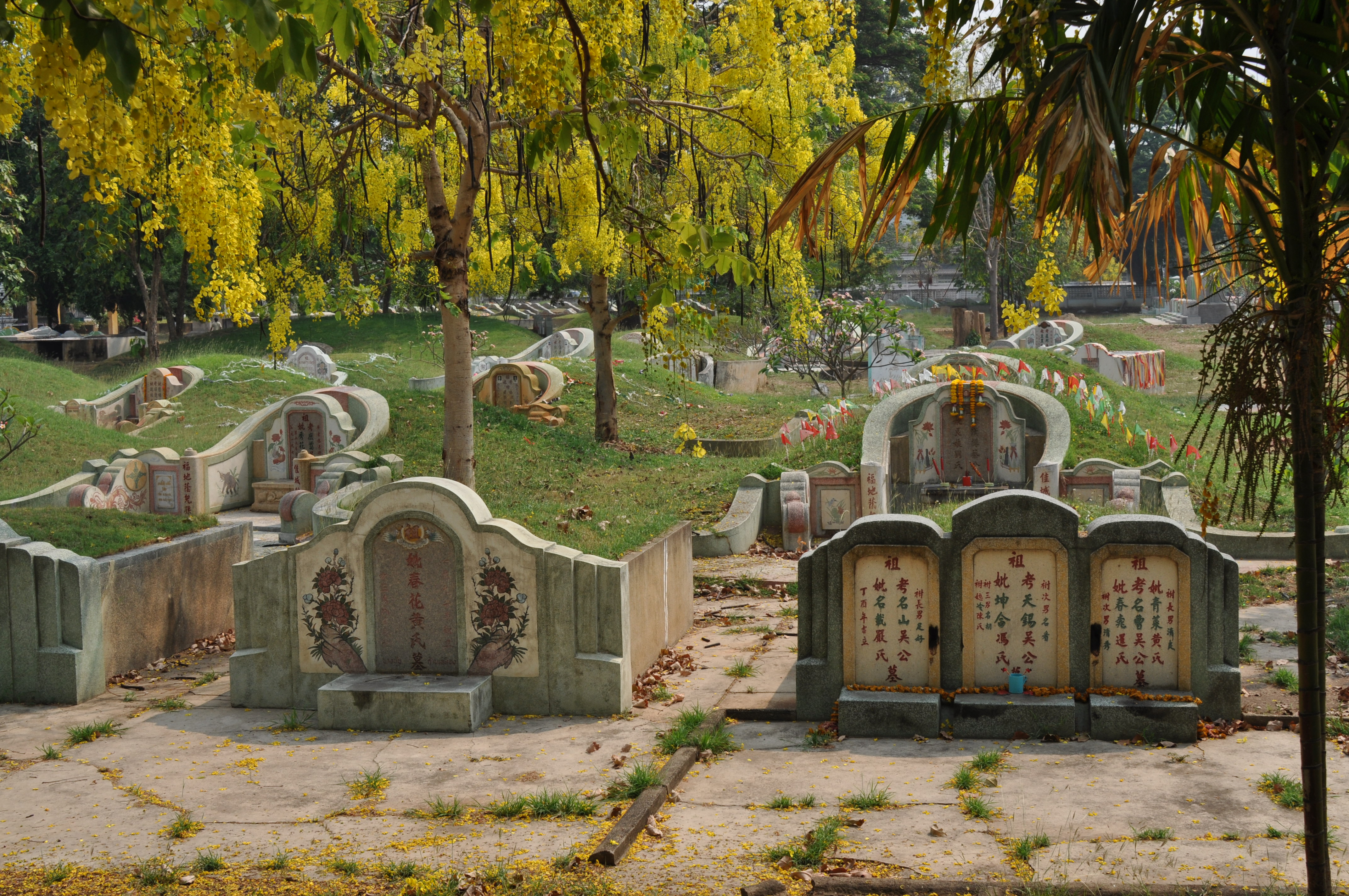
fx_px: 1796
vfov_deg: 28.0
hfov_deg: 41.2
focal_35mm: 48
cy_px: 448
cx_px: 674
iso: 200
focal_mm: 32
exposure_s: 1/320
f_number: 9
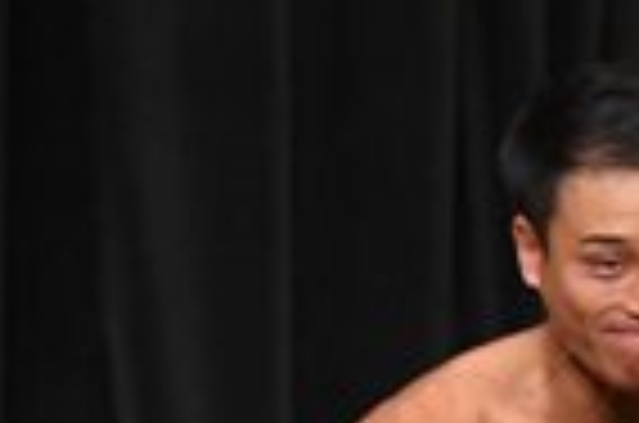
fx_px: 19552
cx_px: 1393
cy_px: 896
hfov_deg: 1.9
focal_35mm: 1104
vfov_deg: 1.2
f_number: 5.6
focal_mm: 135
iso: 5000
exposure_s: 1/400
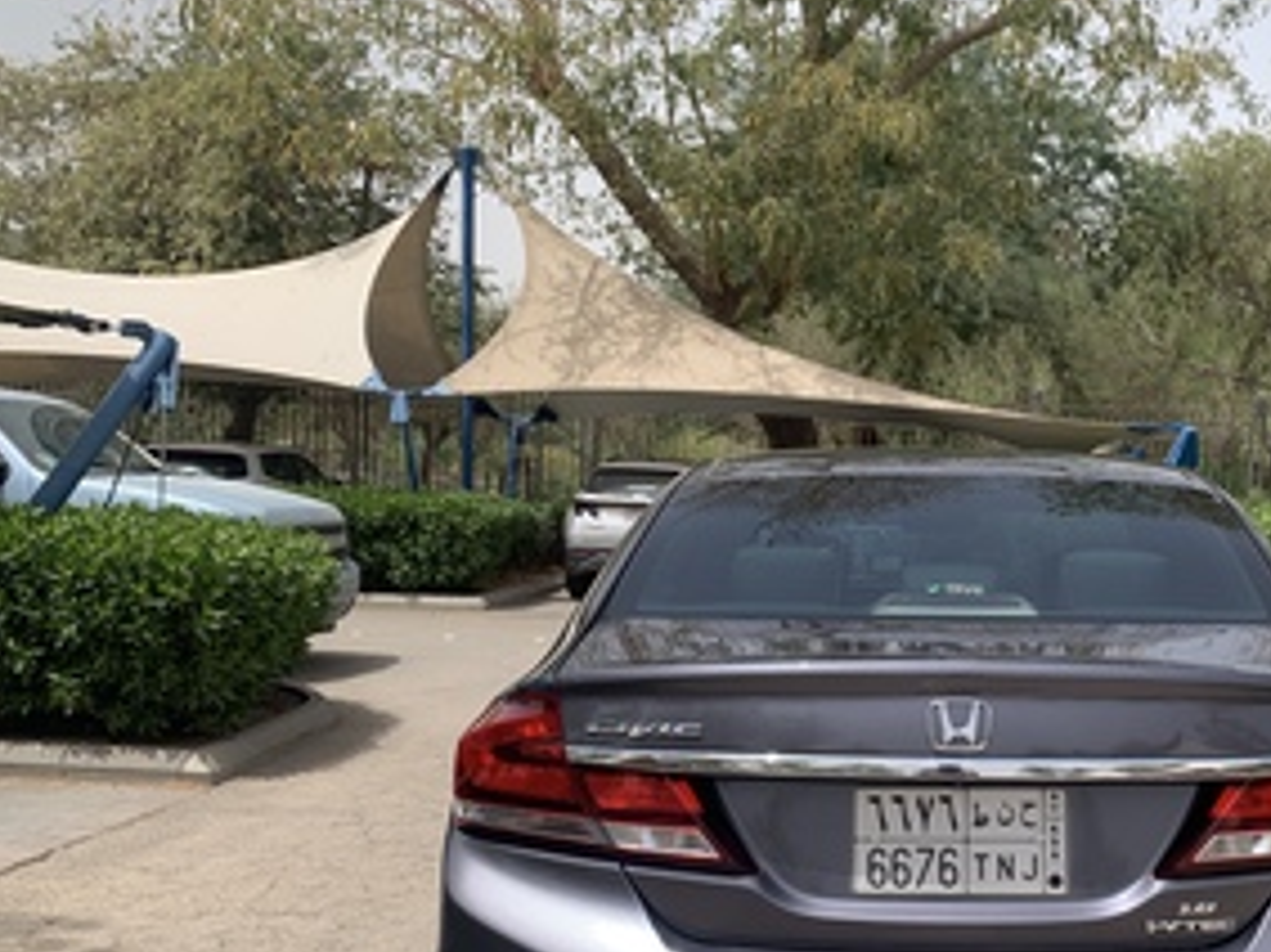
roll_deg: -2.5
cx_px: 950
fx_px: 1541
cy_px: 698
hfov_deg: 43.4
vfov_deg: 33.7
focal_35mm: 42
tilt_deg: -5.5
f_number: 1.8
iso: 25
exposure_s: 1/2364
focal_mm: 4.25
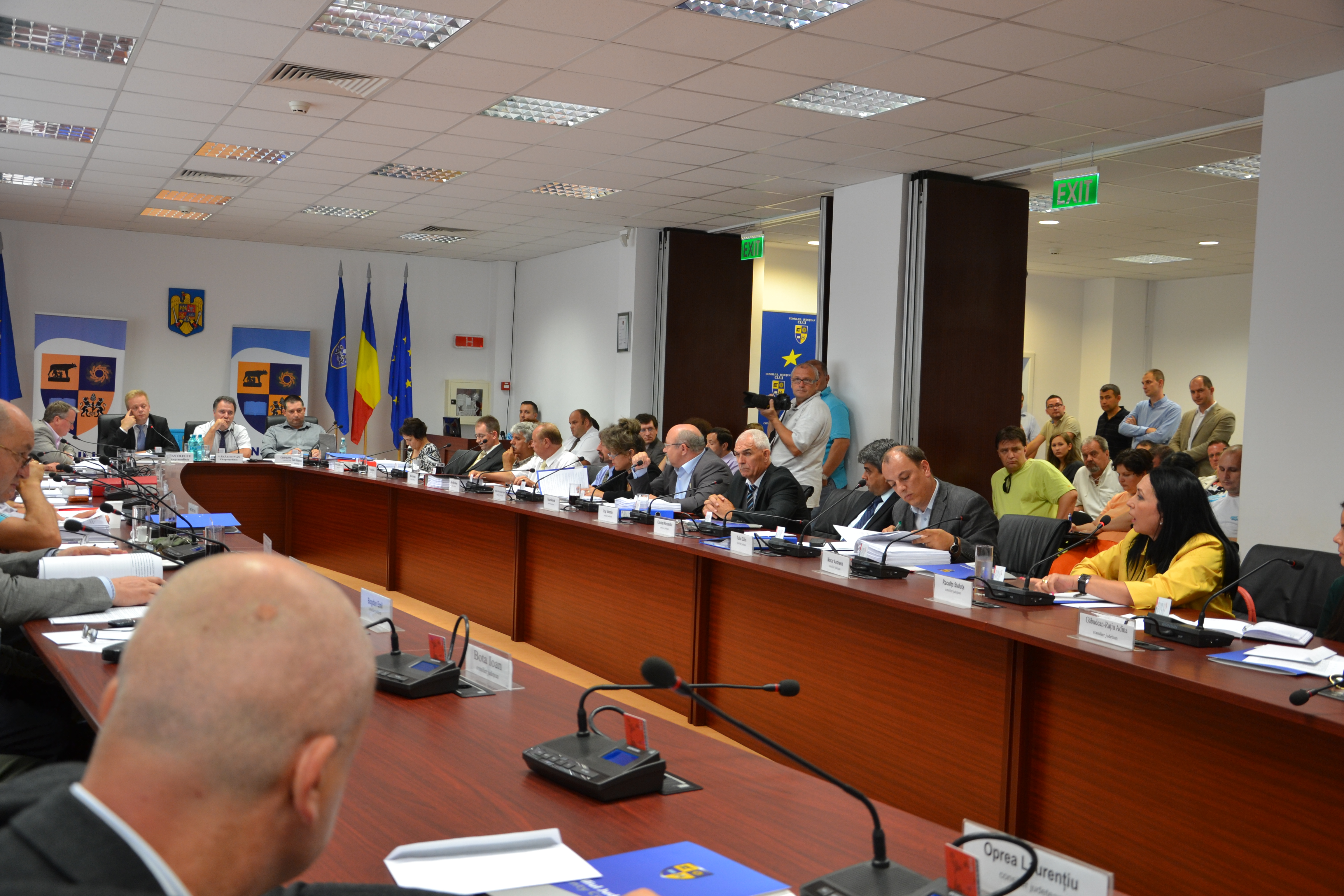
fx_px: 1344
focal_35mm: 36
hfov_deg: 53.1
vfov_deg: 36.9
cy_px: 448
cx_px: 672
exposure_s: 1/30
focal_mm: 24
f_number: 3.8
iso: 400
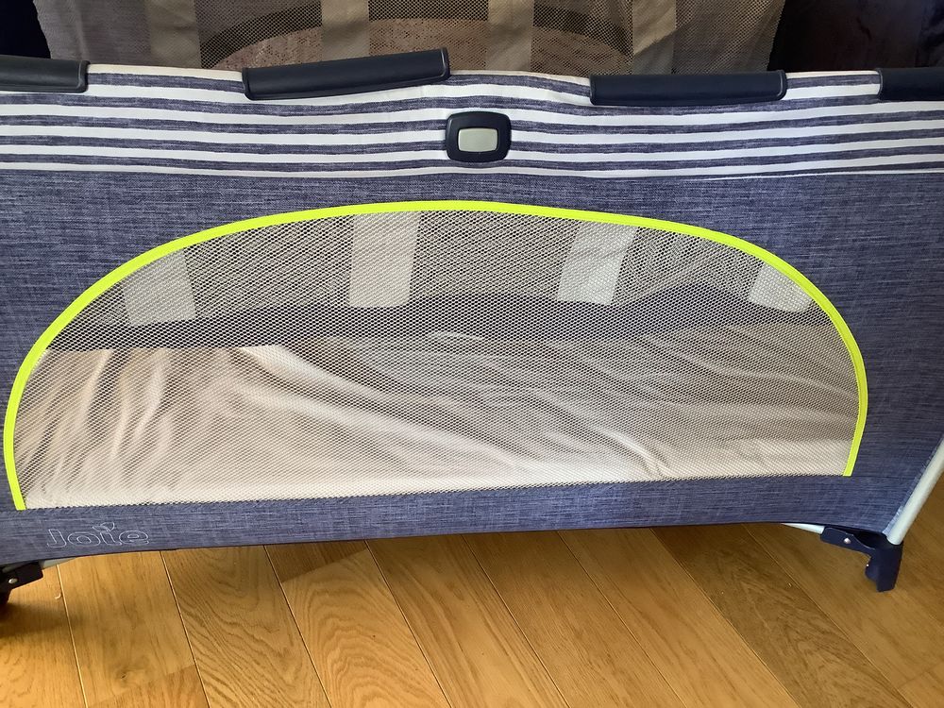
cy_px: 354
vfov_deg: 45.4
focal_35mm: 31
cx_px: 472
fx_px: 845
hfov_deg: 58.4
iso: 200
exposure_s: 1/60
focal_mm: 3.3
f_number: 2.4
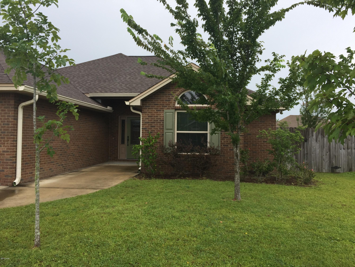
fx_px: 297
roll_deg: -0.8
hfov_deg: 61.7
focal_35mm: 29
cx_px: 178
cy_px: 134
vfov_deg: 48.2
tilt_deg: -4.3
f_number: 2.2
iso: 32
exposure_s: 1/807
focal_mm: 4.15
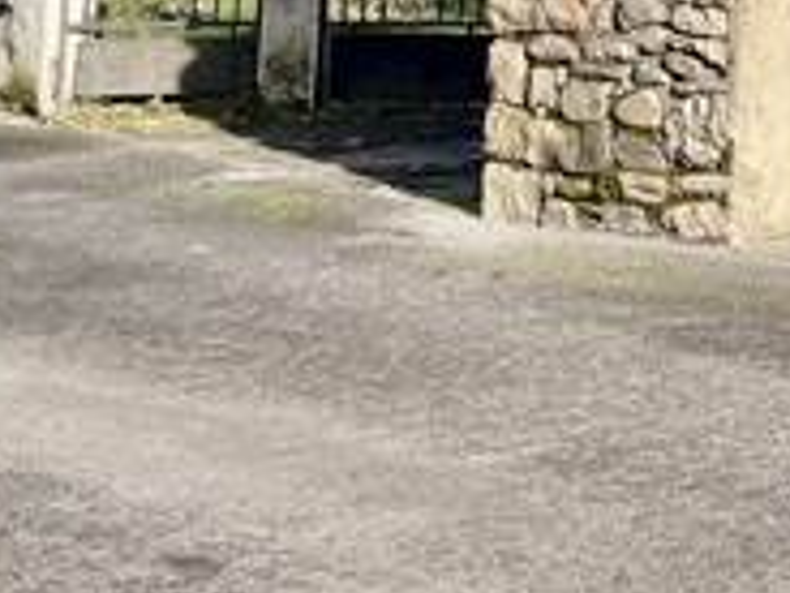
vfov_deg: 12.1
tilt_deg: +5.1
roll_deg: -0.7
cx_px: 1387
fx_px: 2579
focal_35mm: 113
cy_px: -438
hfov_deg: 15.2
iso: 50
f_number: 1.6
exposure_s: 1/1252
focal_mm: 5.1
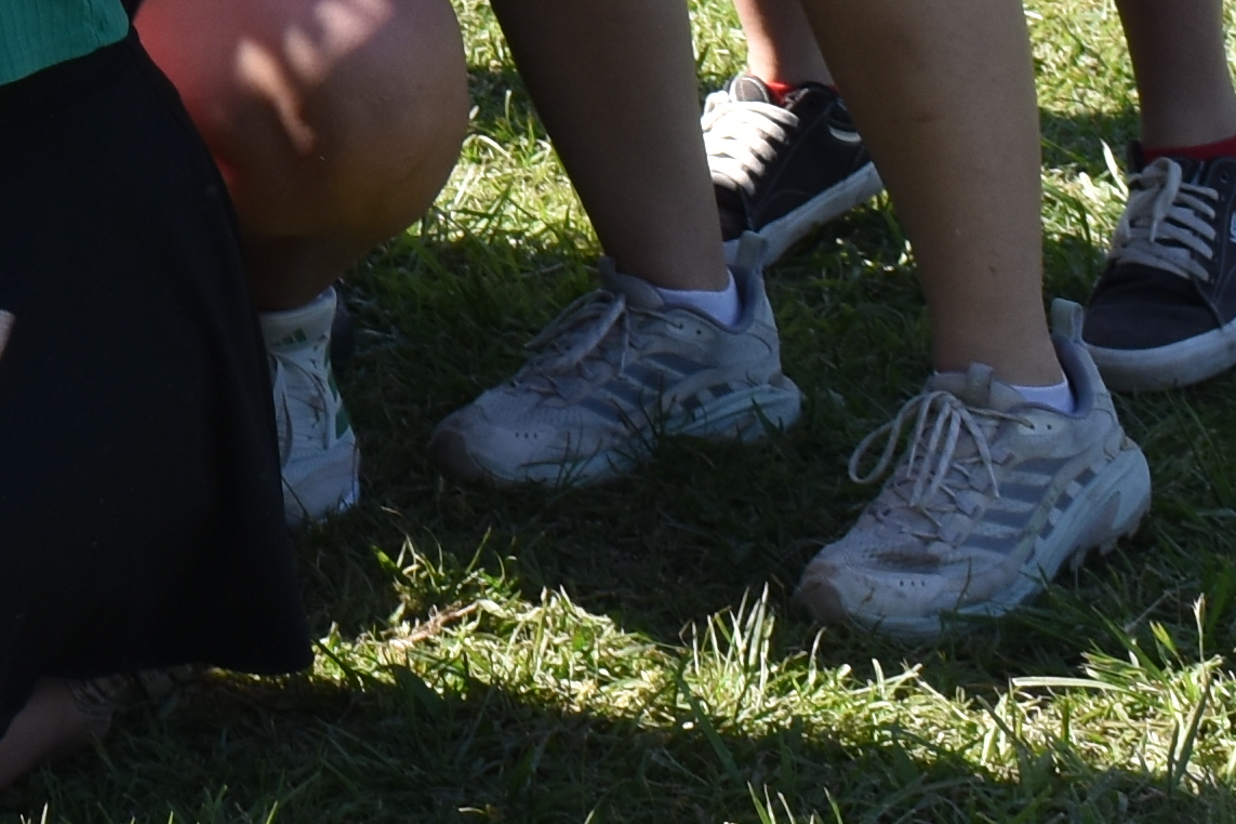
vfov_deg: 6.3
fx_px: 7300
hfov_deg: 9.4
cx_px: -744
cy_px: -931
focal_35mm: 213
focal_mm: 27
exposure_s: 1/250
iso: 180
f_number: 8
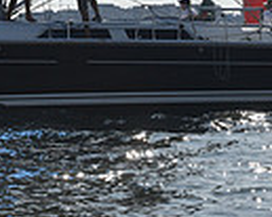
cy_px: -386
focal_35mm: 296
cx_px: 28
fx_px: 2381
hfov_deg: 6.5
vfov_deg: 5.0
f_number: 11
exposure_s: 1/1250
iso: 250
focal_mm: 70
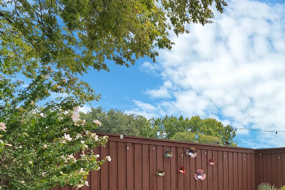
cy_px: 182
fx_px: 214
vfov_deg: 42.7
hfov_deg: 53.9
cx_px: 280
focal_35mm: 27
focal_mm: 12
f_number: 9
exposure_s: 1/320
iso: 640
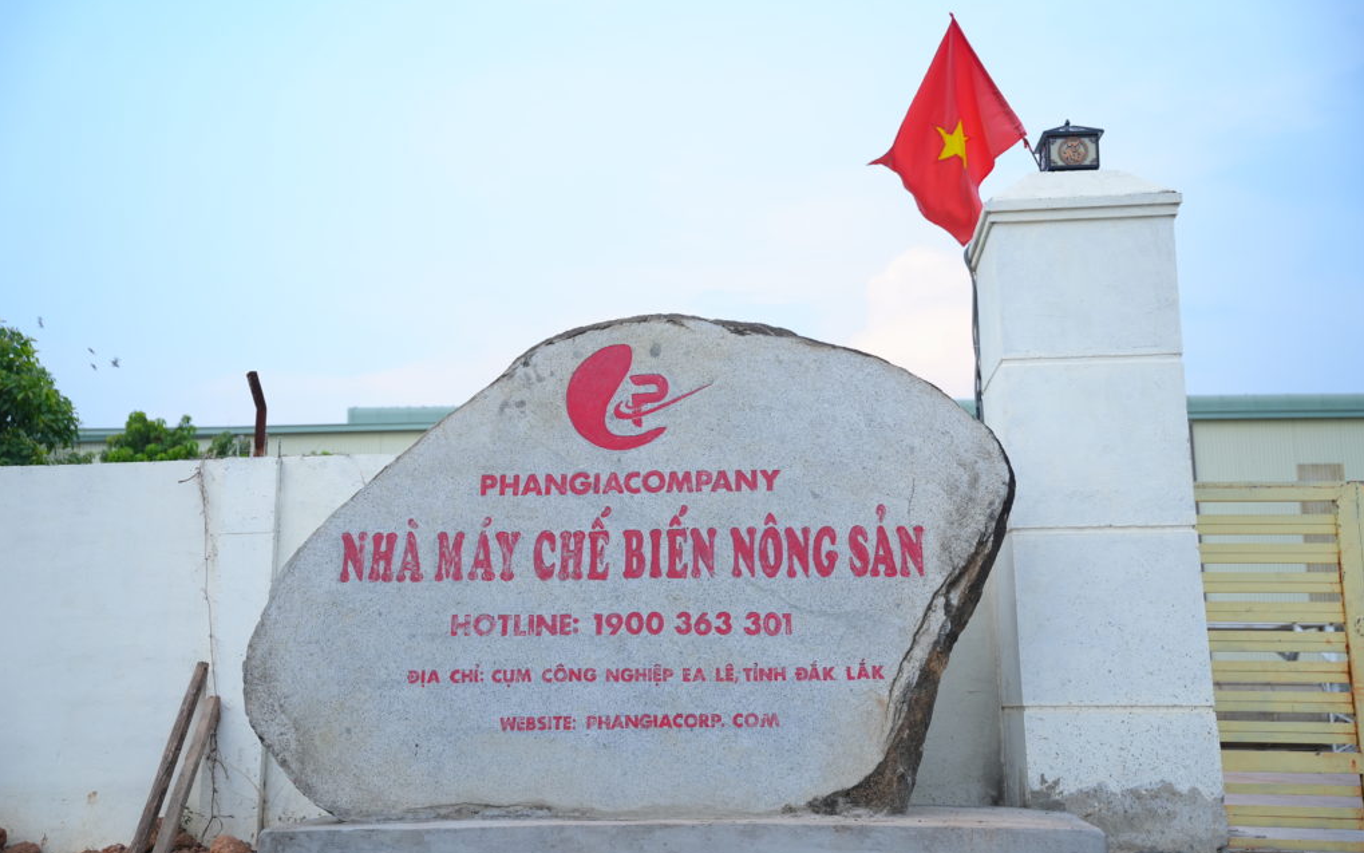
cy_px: 418
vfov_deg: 30.4
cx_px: 681
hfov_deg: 47.0
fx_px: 1569
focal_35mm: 42
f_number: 2.8
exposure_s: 1/160
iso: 400
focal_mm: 41.2
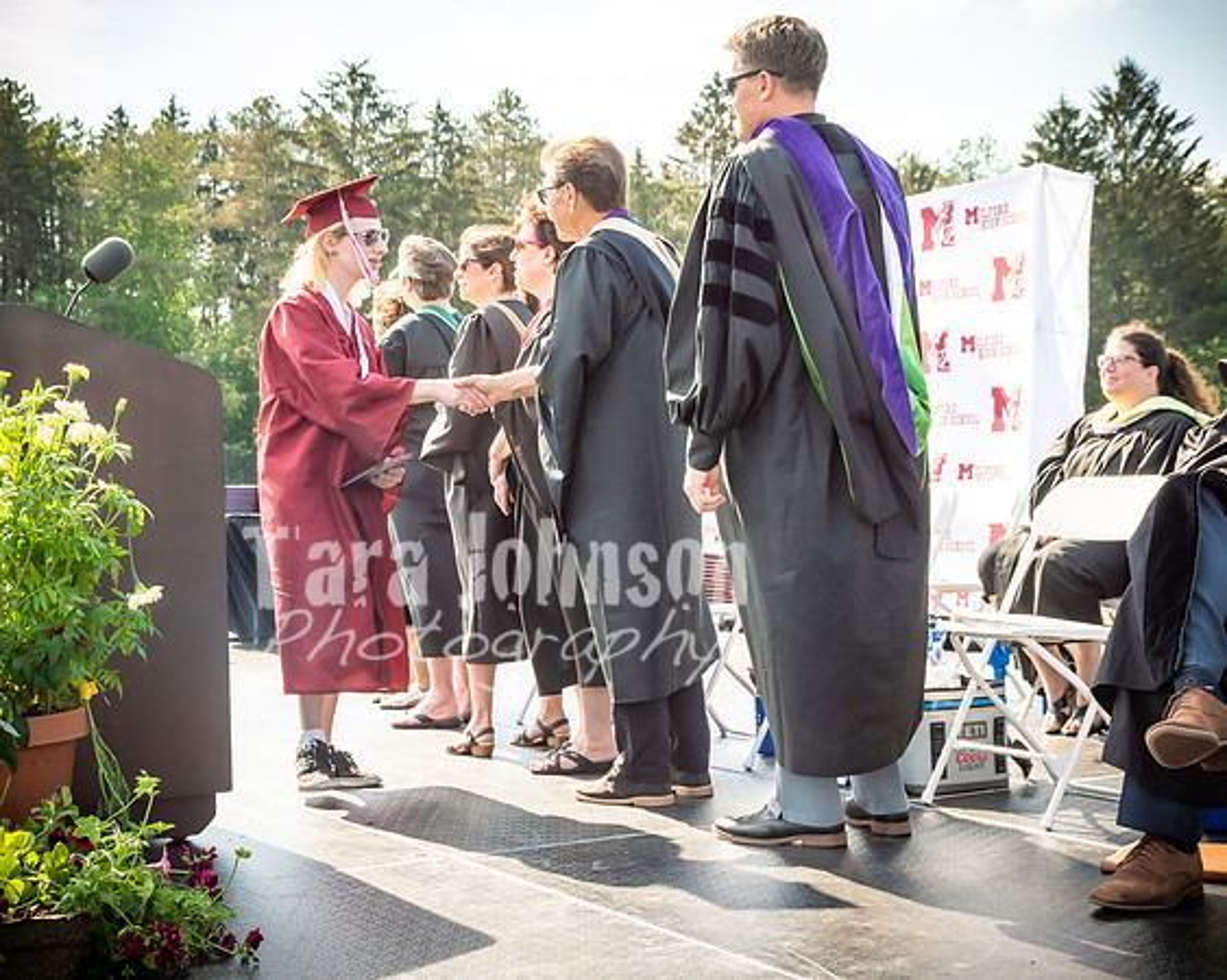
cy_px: 490
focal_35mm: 54
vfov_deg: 28.0
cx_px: 614
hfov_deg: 34.7
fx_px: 1966
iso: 200
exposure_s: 1/500
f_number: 7.1
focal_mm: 32
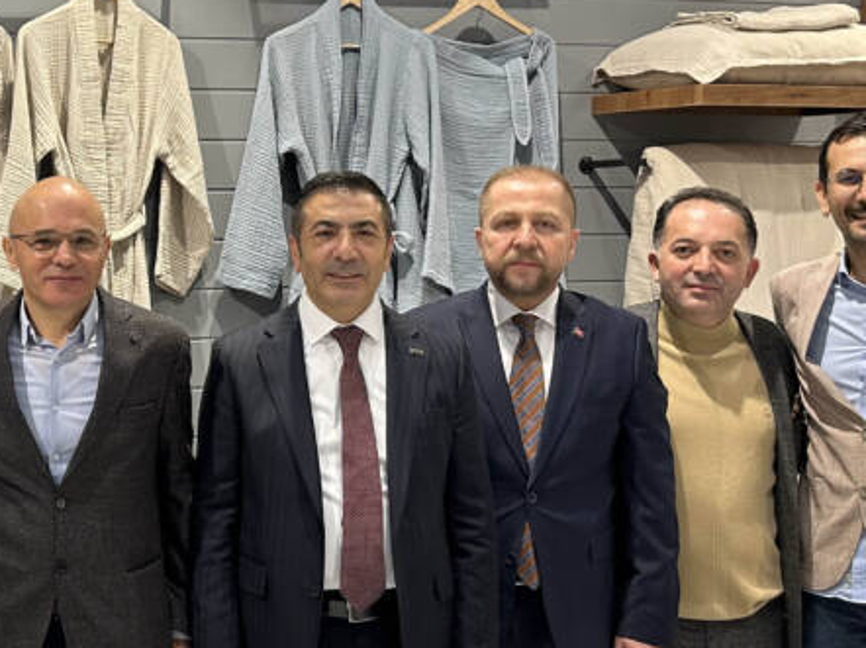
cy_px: 288
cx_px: 77
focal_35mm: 58
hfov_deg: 31.6
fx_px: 1450
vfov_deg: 25.2
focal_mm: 6.86
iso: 200
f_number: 1.78
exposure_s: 1/100
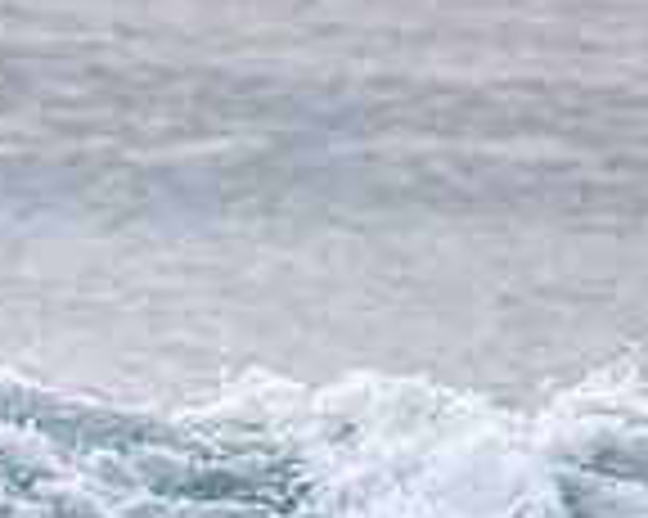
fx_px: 58071
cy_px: 822
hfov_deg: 0.6
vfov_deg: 0.5
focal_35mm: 3030
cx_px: -346
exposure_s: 1/2000
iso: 1250
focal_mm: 800
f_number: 11
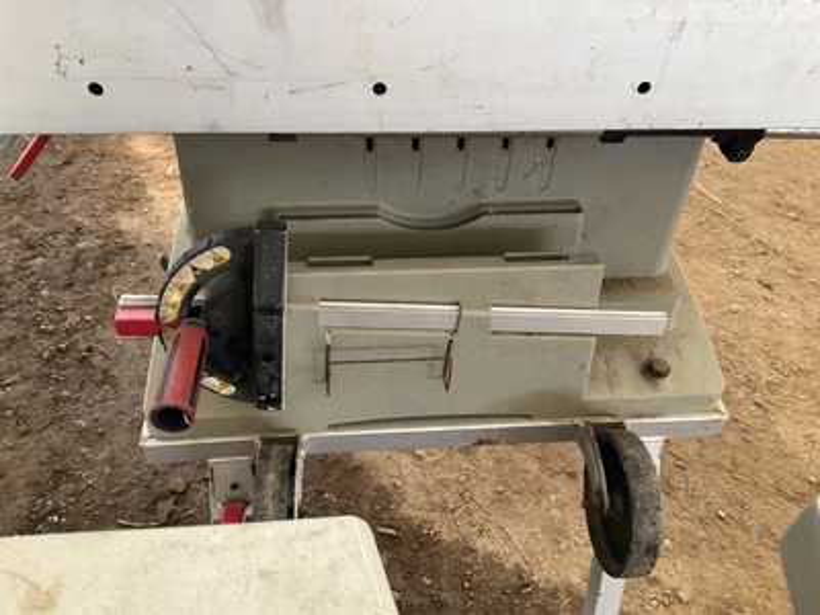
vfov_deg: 48.2
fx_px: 687
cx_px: 410
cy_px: 308
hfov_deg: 61.7
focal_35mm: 29
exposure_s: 1/82
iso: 64
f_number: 1.8
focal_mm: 3
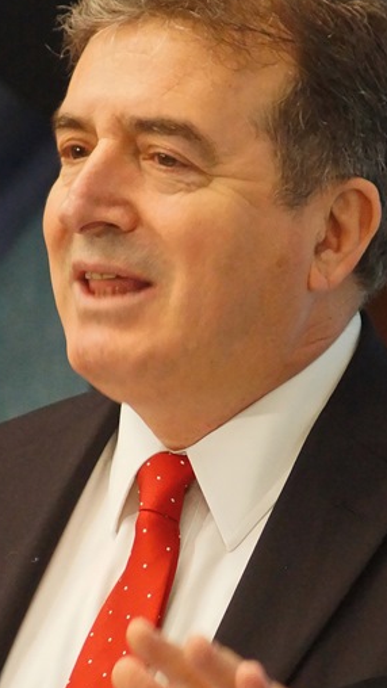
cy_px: 391
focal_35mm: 950
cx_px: 231
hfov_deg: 1.3
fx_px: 17319
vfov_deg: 2.3
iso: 3200
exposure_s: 1/60
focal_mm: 300
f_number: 5.6
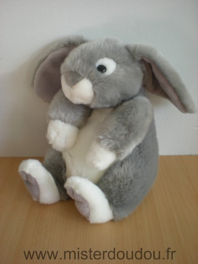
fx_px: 290
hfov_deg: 37.7
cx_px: 99
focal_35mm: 38
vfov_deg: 49.0
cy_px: 132
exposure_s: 1/57
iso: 73
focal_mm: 6.3
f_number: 3.1
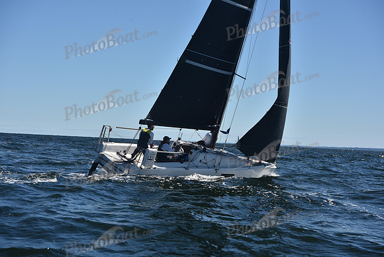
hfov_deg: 28.8
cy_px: 128
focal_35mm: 70
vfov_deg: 19.5
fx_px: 747
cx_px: 192
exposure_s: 1/800
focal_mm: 70
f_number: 5.6
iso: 200
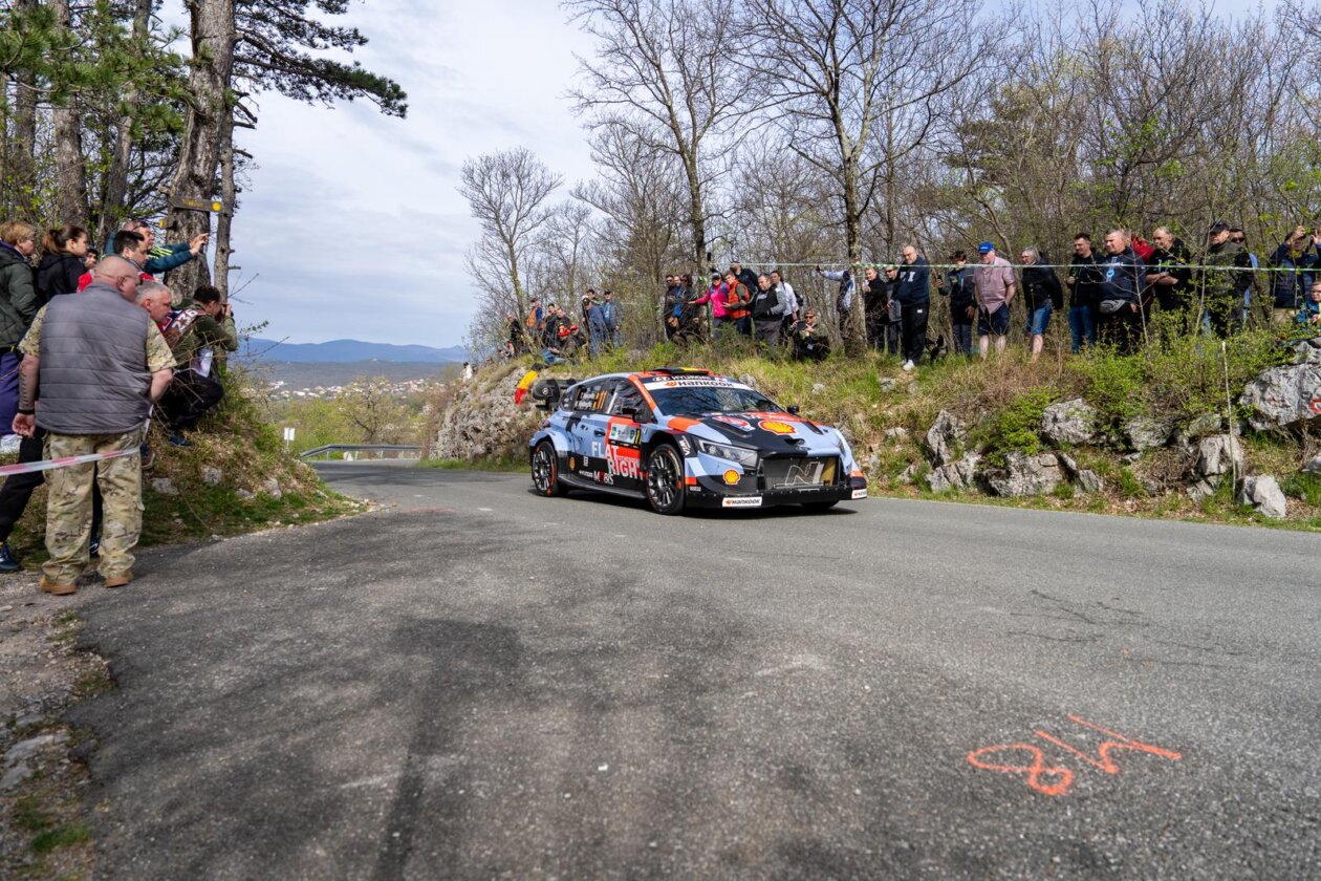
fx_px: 953
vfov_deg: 49.6
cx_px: 653
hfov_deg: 69.4
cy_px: 447
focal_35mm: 26
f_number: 4
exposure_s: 1/4000
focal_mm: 24
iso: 400
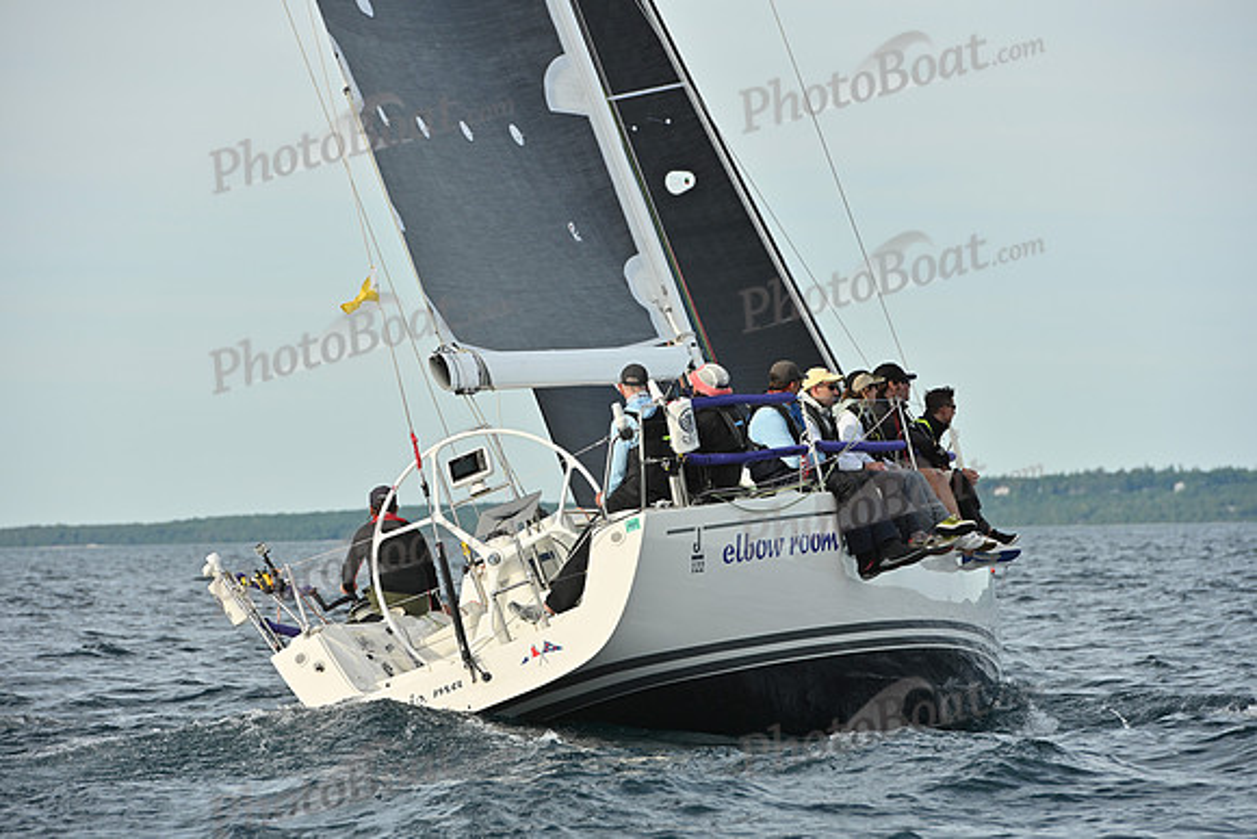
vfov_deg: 6.9
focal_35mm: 200
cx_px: 628
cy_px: 420
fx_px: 6985
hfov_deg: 10.3
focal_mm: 200
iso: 320
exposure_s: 1/1000
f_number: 7.1
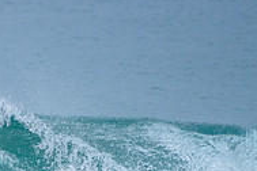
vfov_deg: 0.9
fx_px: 10543
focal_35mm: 1477
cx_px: -45
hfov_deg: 1.4
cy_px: 180
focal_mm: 480
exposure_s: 1/2000
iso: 560
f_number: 5.6
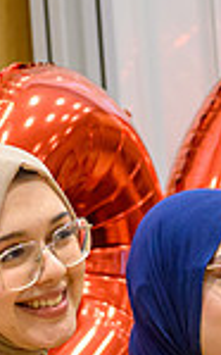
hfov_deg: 3.2
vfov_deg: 5.1
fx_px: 3936
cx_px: 24
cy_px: 423
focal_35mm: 408
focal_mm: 93
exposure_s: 1/500
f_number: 2.8
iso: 5000
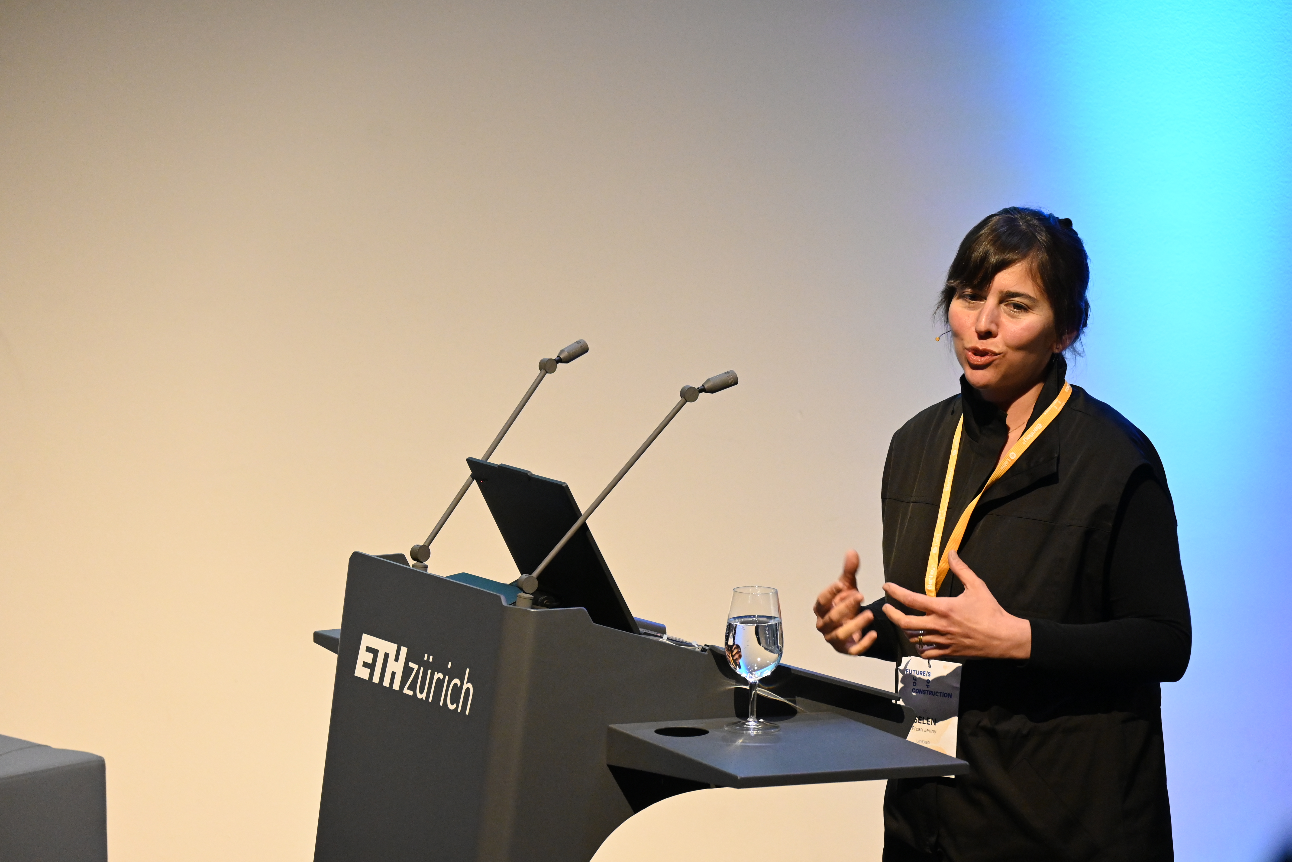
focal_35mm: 172
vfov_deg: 8.0
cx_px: 646
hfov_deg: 11.9
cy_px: 431
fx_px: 6190
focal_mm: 115
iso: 3200
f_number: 5
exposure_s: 1/100
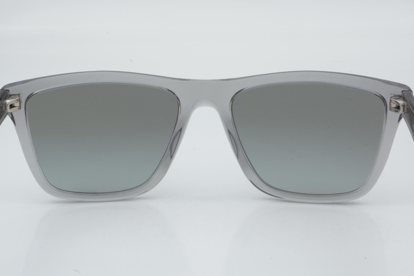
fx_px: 949
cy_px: 138
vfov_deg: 16.6
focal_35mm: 82
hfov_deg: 24.6
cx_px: 207
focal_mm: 55
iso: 100
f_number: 32
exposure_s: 1/3
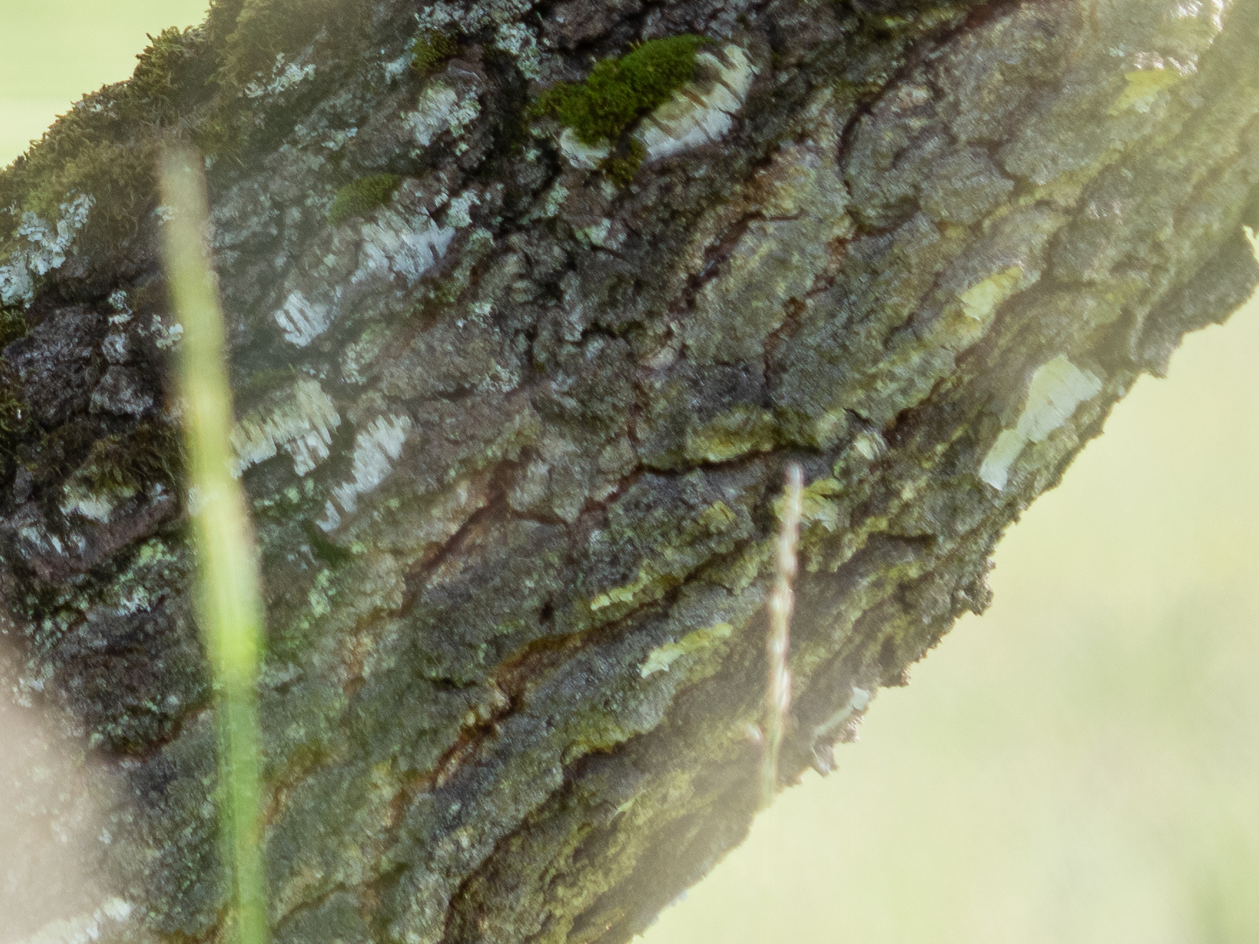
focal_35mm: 725
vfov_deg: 2.0
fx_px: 26367
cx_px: -388
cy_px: -213
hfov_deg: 2.7
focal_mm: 123
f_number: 3.3
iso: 200
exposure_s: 1/400
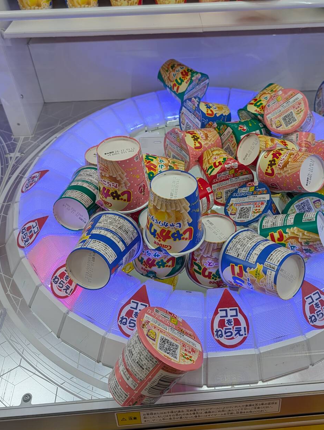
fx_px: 386
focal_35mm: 31
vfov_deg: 58.0
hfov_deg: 45.3
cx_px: 197
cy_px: 183
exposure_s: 1/313
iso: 38
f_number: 1.68
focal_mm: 6.9
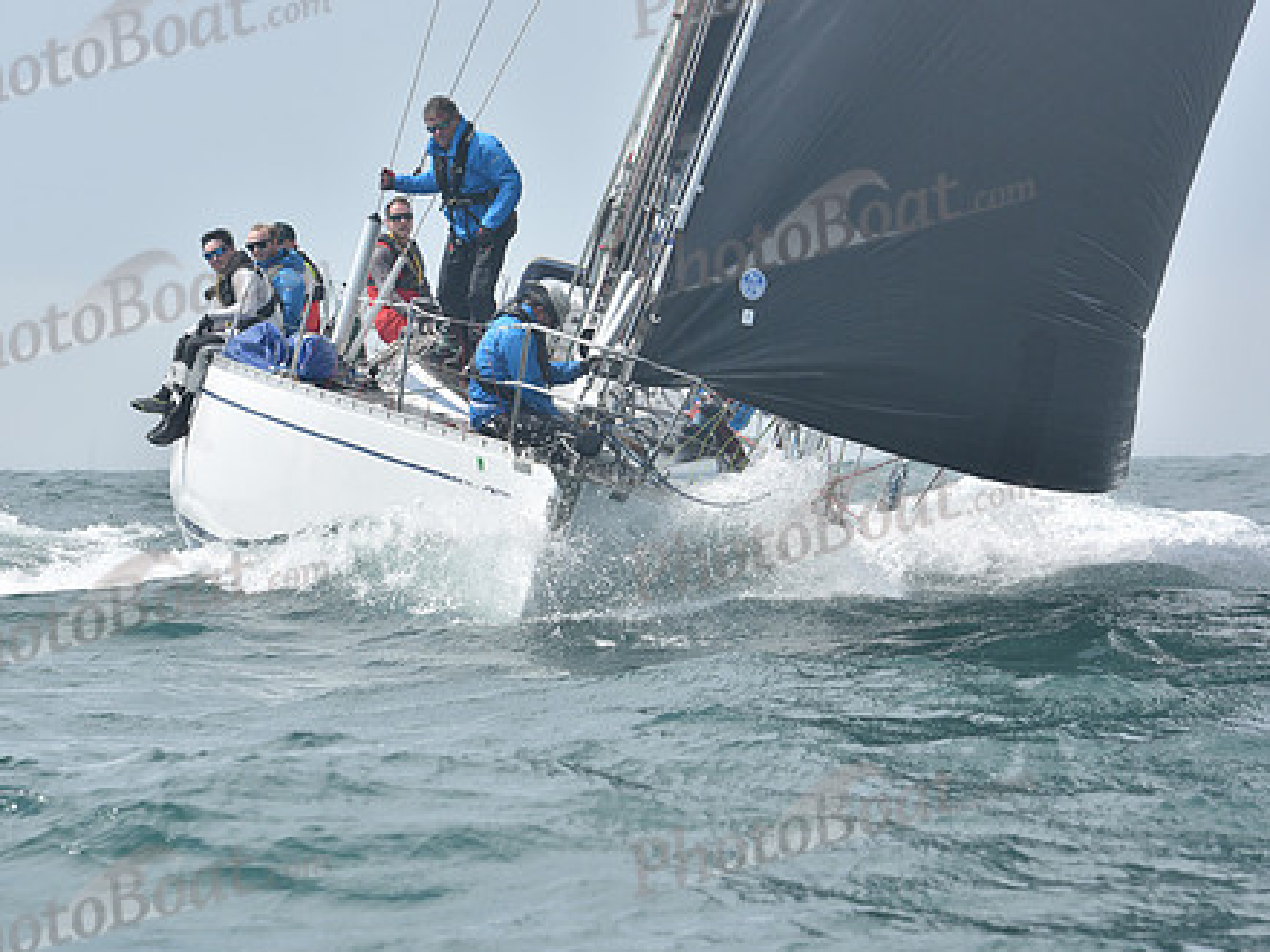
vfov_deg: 8.1
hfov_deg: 10.7
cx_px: 482
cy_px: 420
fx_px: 6751
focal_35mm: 184
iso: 320
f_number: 10
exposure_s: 1/800
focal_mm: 145
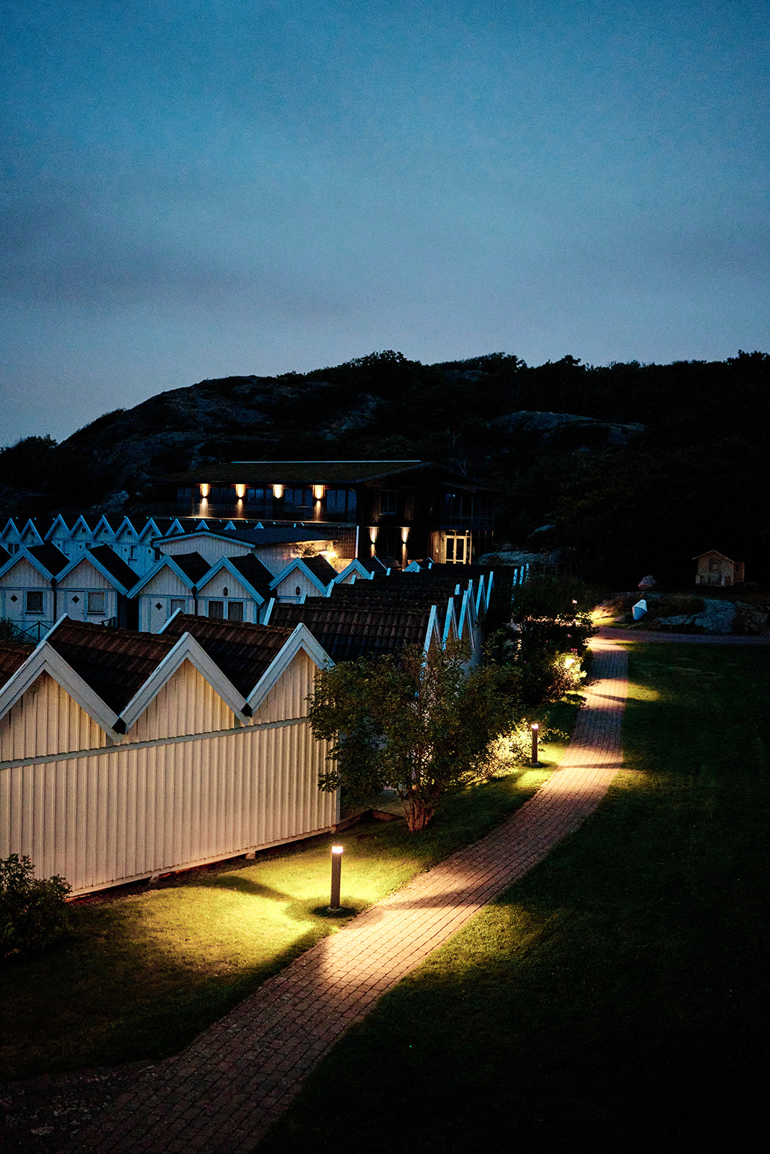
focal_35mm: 35
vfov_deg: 54.4
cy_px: 577
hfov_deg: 37.9
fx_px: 1123
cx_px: 385
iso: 6400
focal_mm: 23
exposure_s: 1/80
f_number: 1.4
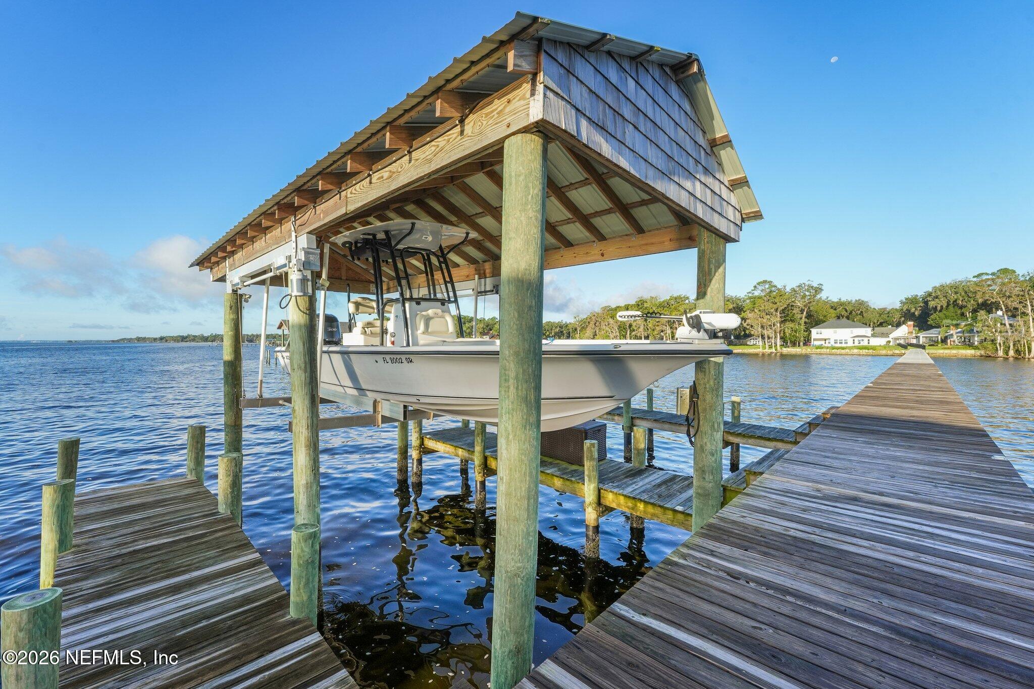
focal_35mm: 14
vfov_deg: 81.2
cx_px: 517
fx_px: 402
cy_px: 344
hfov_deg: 104.3
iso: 400
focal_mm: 14
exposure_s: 1/250
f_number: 10
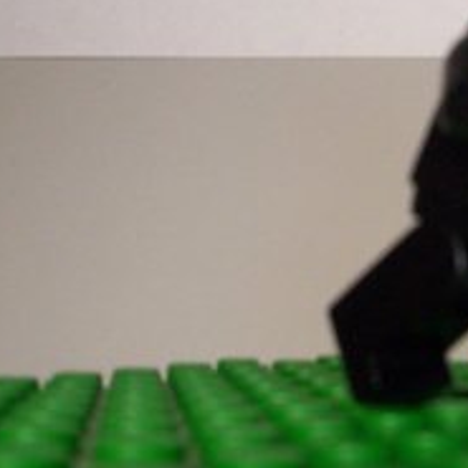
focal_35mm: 81
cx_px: 538
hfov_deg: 20.2
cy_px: 46
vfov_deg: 20.9
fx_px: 1239
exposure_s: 1/60
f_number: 4.5
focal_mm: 4.99
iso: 140
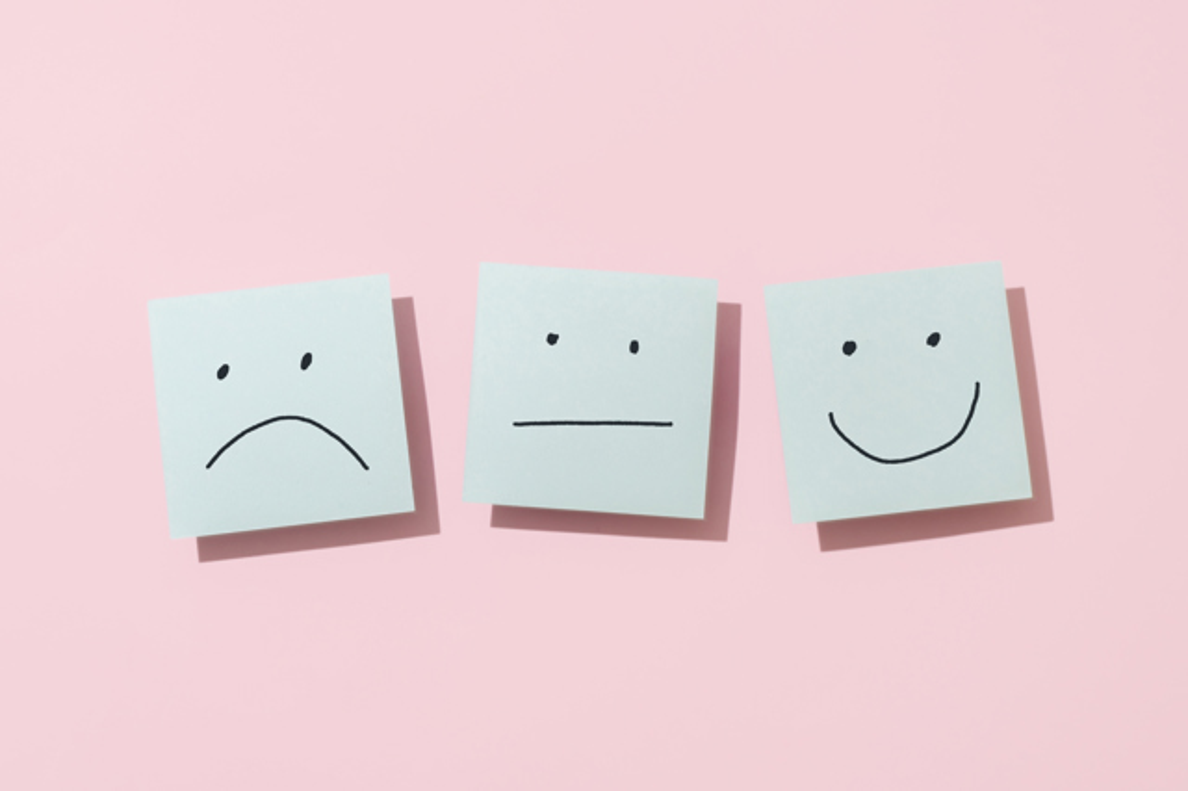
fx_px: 2045
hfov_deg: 32.4
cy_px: 396
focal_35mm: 62
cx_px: 594
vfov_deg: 21.9
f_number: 13
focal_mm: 62
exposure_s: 1/8
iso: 100
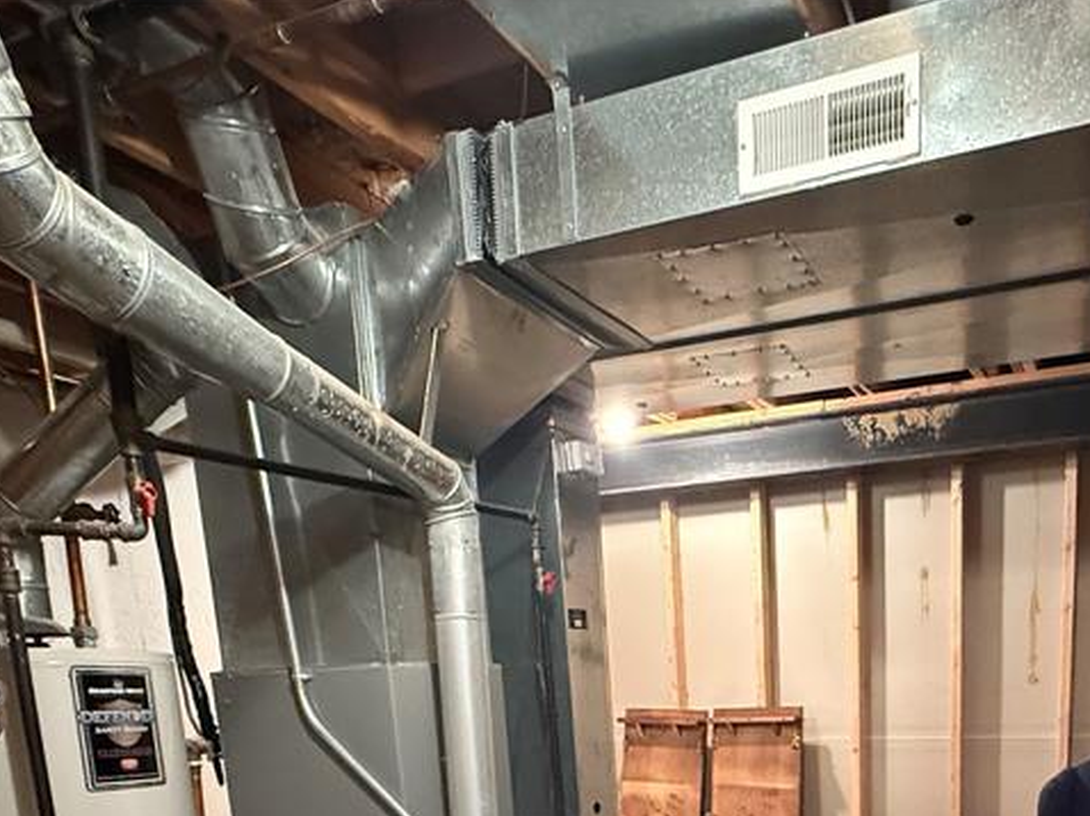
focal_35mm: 30
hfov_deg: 58.3
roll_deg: +1.6
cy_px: 864
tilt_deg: -11.1
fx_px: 944
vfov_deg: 39.6
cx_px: 750
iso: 1000
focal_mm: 2.22
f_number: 2.2
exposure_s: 1/40
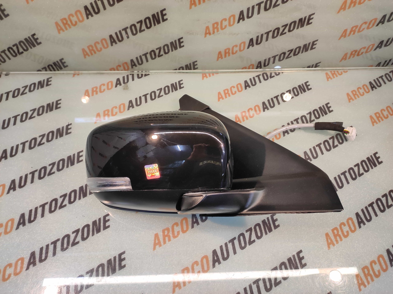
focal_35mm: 17
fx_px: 193
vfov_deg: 74.7
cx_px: 196
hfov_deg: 91.1
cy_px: 147
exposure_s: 1/33
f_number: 1.79
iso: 139
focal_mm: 4.74
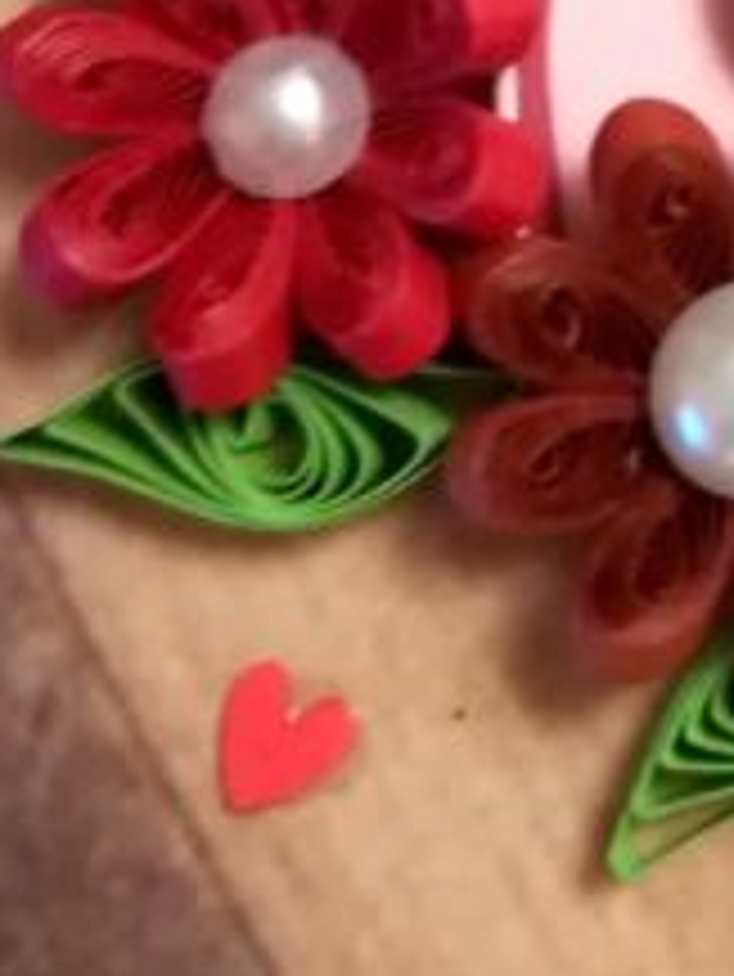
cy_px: -328
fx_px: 2711
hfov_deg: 14.0
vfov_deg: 18.8
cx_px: 1225
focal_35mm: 96
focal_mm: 3.83
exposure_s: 1/20
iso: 500
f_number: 2.2
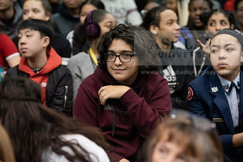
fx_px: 709
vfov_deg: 13.0
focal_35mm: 105
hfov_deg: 19.5
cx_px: 122
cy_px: 81
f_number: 2.8
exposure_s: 1/200
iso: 4000
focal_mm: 105
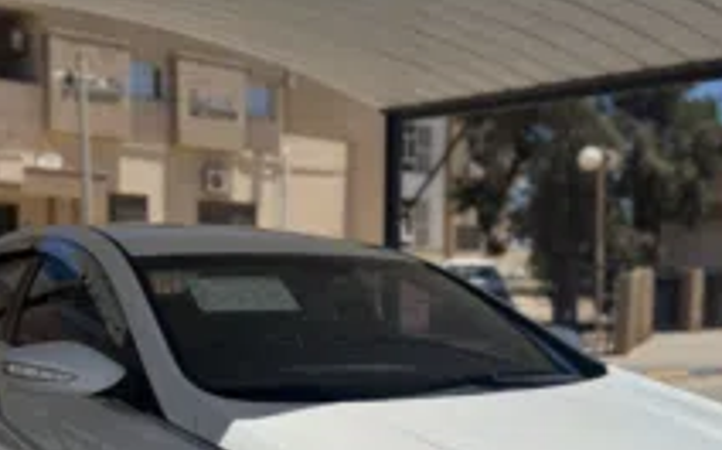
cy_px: 361
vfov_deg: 26.3
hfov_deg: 41.9
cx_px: 381
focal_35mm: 48
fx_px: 943
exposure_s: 1/20000
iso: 64
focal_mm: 6.76
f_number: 1.78
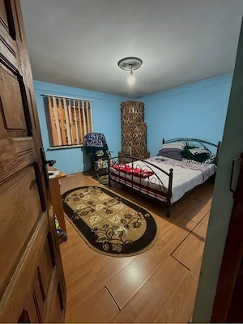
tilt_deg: -12.8
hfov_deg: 85.7
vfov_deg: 102.1
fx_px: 131
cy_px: 162
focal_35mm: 14
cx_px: 122
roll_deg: +1.5
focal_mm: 2.22
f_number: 2.2
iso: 800
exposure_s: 1/50
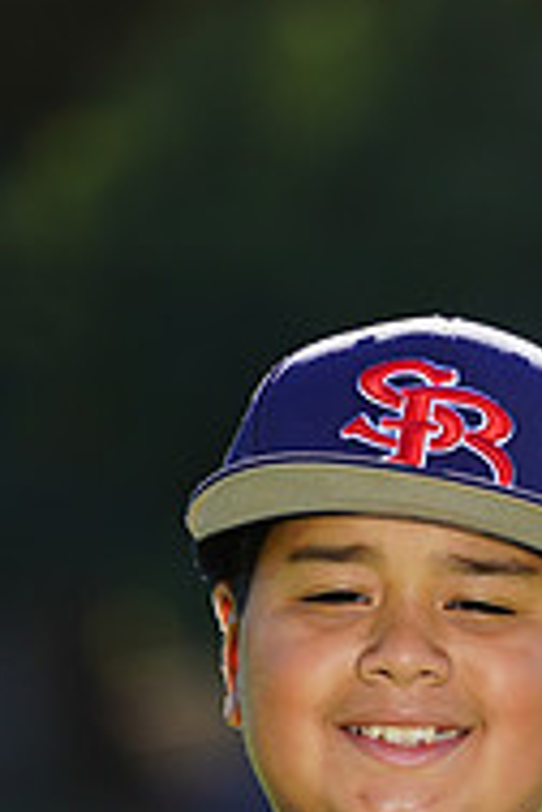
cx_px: 351
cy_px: 1113
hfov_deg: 1.5
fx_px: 20391
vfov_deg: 2.3
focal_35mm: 903
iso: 100
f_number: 6.3
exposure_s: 1/250
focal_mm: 294
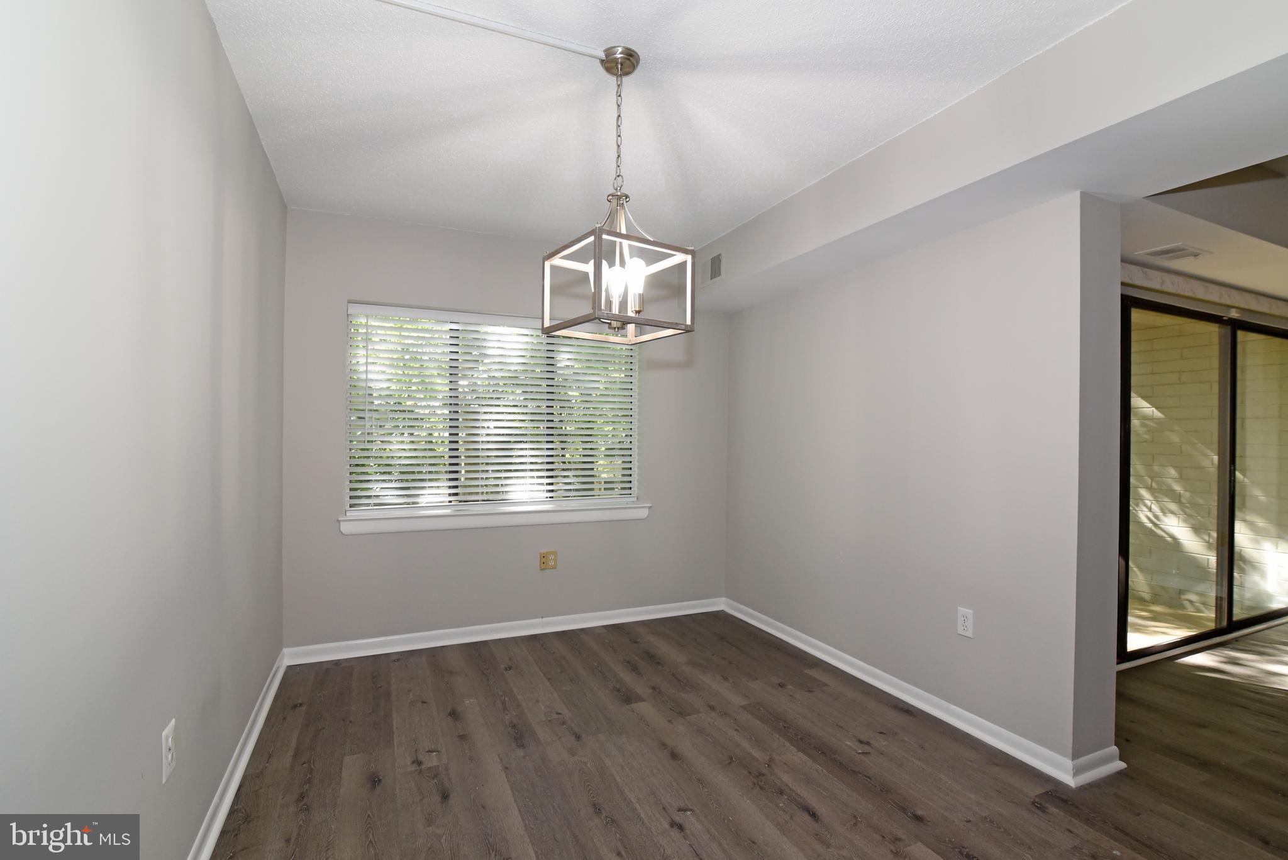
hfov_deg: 96.7
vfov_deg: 73.8
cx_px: 644
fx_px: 573
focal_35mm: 16
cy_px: 430
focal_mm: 16
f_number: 6.3
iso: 1250
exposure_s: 1/80
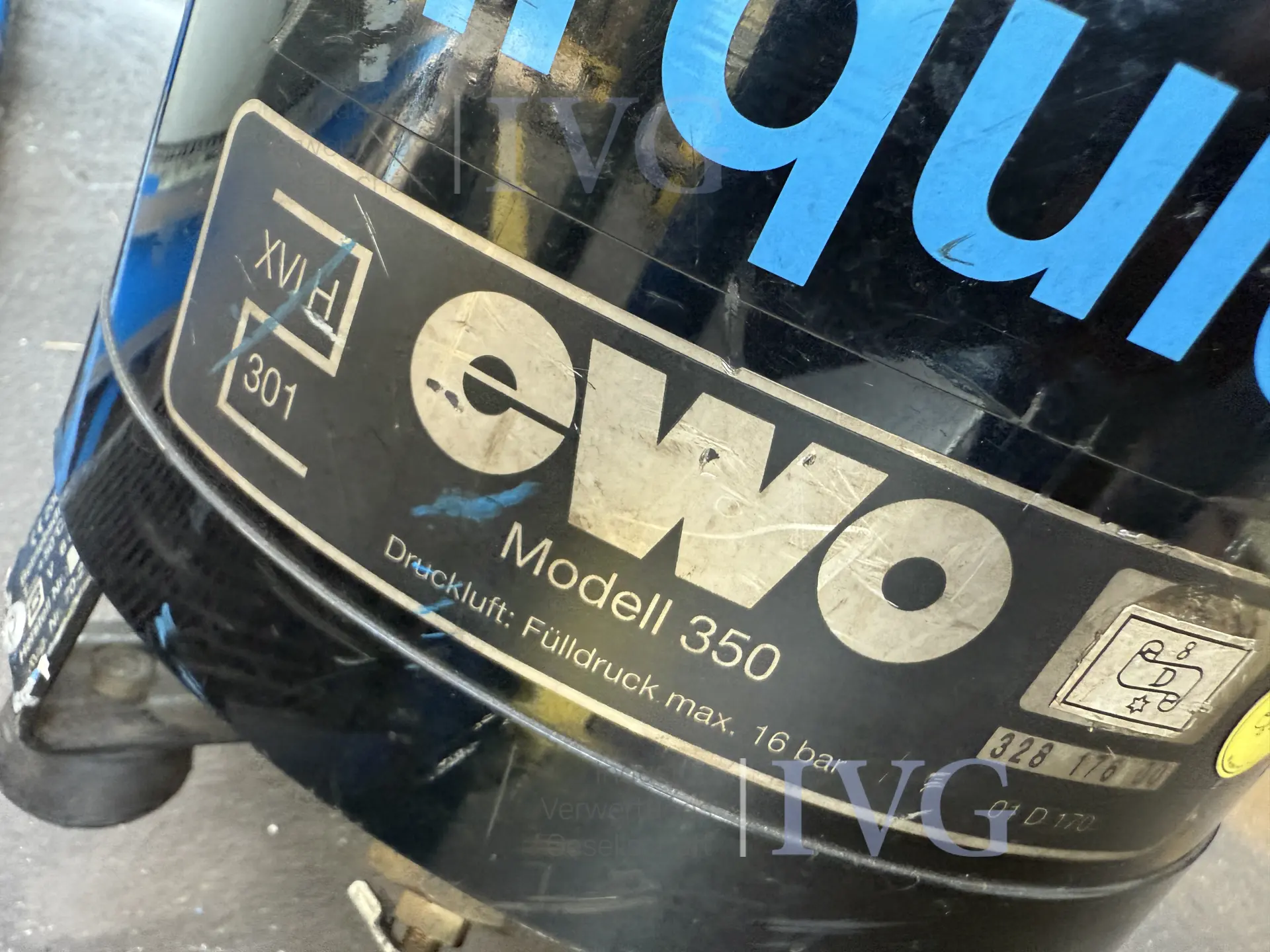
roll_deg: -28.9
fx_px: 881
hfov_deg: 71.6
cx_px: 635
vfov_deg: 56.8
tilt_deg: -26.6
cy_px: 476
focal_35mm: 24
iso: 500
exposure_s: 1/60
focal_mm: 2.22
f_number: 2.2
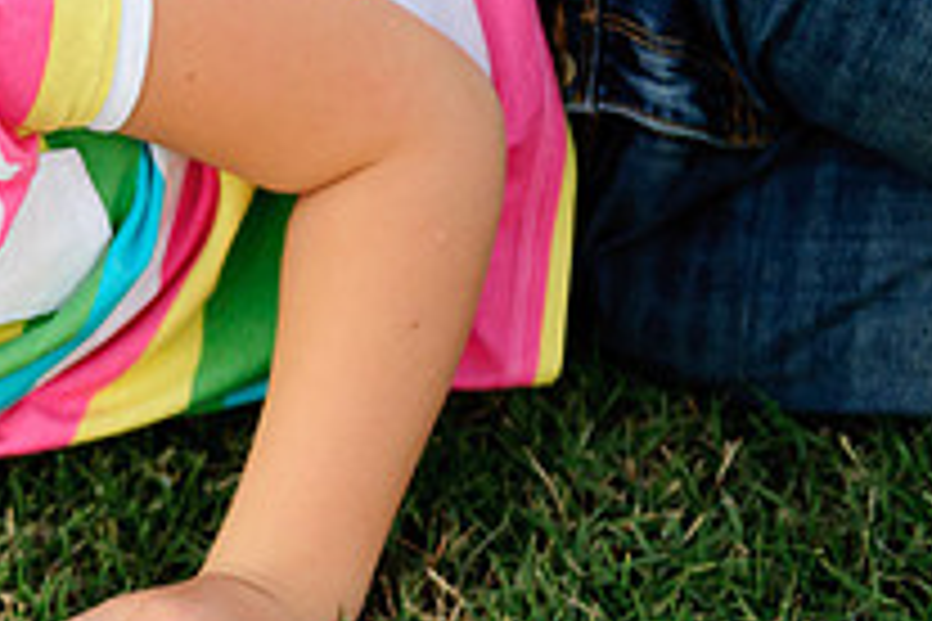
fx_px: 4504
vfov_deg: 7.9
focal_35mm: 174
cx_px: -329
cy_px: 369
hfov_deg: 11.5
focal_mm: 62
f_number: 2.8
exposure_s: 1/125
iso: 1000
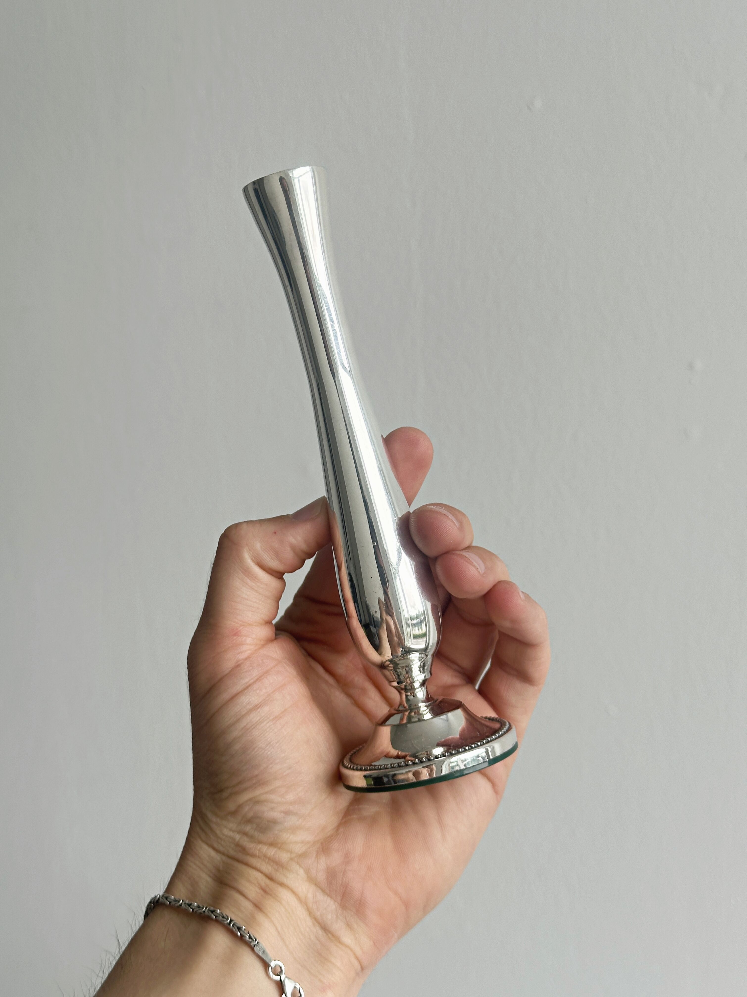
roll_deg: +0.8
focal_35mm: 48
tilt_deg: -14.5
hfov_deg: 30.2
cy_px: 498
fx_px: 1383
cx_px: 374
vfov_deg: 39.7
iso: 64
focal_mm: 6.86
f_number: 1.78
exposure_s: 1/694
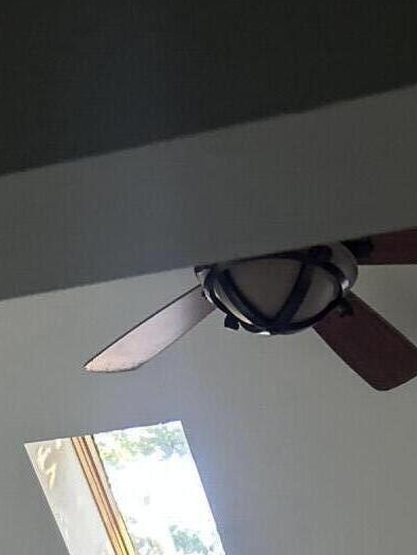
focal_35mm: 99
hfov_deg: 14.9
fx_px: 1589
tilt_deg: +0.5
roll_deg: -2.4
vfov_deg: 16.3
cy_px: 1037
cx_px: 146
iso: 320
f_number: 1.5
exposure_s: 1/60
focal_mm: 5.7
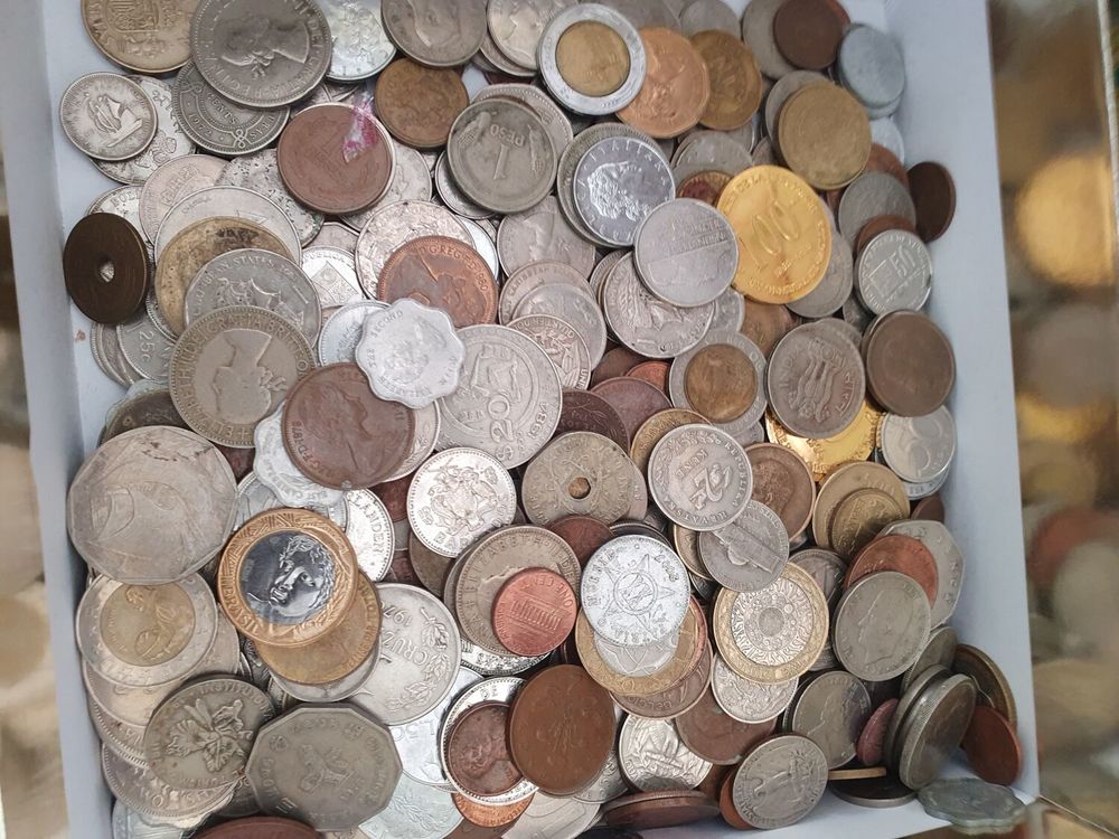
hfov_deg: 67.3
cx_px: 560
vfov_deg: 53.1
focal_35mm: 26
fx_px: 840
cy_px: 420
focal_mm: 4.32
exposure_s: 1/50
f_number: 2.4
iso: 200
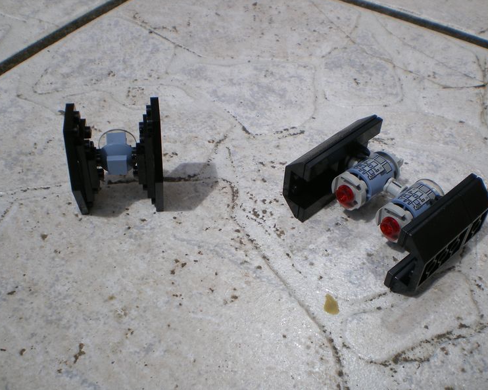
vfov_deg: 37.3
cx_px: 255
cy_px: 193
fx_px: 577
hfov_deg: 45.8
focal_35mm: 40
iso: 64
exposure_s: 1/640
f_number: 4.6
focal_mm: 6.3
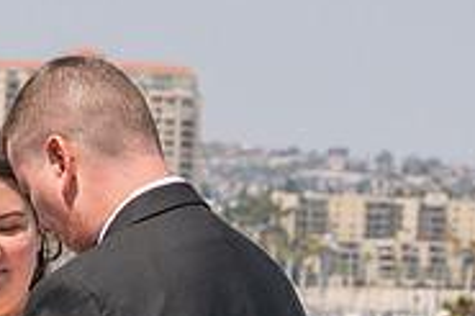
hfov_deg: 4.9
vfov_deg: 3.3
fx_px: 5484
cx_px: -113
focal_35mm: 416
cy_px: 733
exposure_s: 1/800
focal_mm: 70
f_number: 8
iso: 200
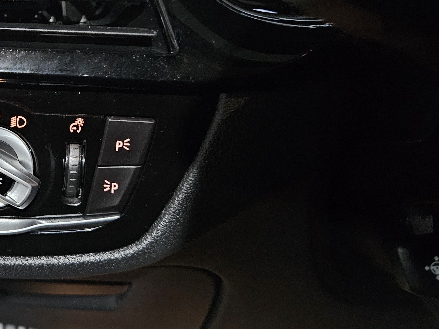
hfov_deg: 37.3
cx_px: 28
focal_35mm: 47
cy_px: 117
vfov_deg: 30.7
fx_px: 596
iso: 1250
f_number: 1.8
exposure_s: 1/24
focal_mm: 5.4
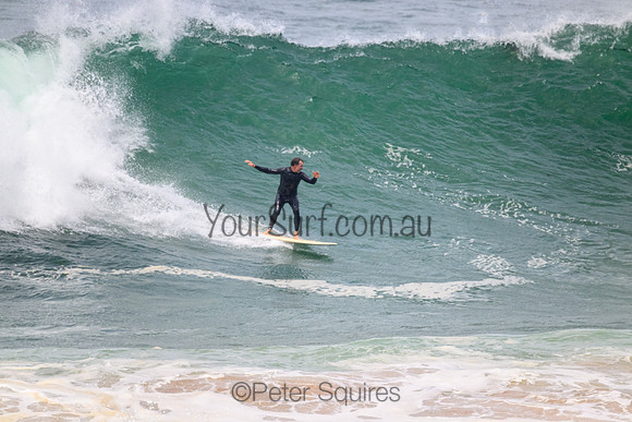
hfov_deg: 2.6
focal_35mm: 800
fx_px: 14047
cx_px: 316
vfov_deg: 1.7
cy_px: 211
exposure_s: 1/2000
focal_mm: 800
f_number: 11
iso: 1400
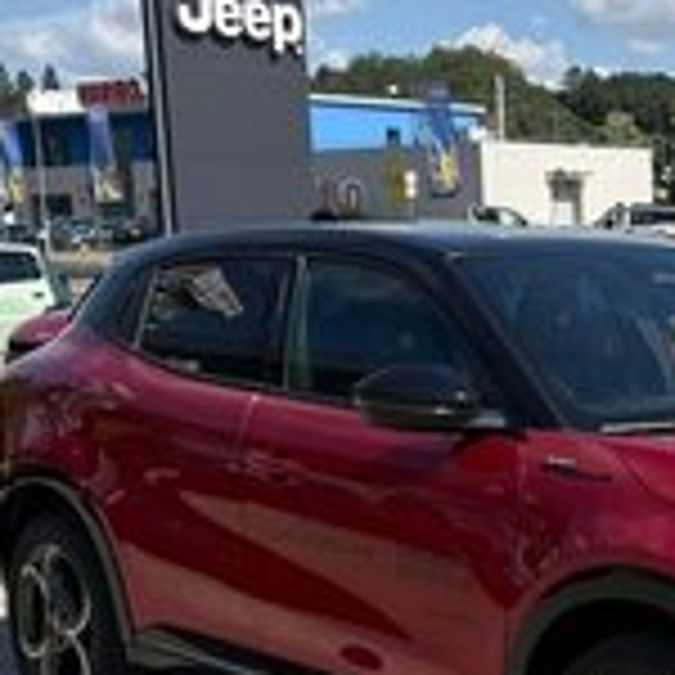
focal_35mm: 75
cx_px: 738
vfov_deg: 22.8
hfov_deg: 21.9
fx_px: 1655
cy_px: 522
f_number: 1.6
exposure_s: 1/3279
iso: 50
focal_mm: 5.96
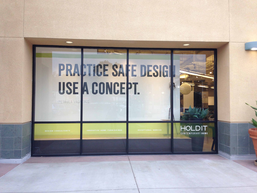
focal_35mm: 33
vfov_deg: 42.9
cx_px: 128
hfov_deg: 55.4
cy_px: 96
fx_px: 245
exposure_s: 1/60
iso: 64
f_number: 2.4
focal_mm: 4.12
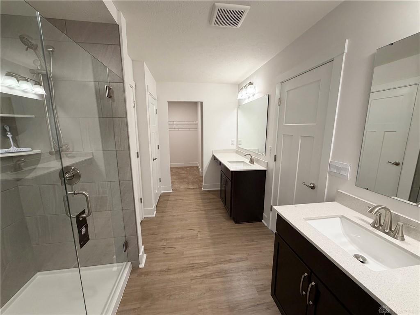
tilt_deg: -10.2
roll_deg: +0.6
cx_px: 210
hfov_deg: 102.1
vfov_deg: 85.7
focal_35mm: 14
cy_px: 158
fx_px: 170
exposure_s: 1/120
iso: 250
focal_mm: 2.22
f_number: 2.2
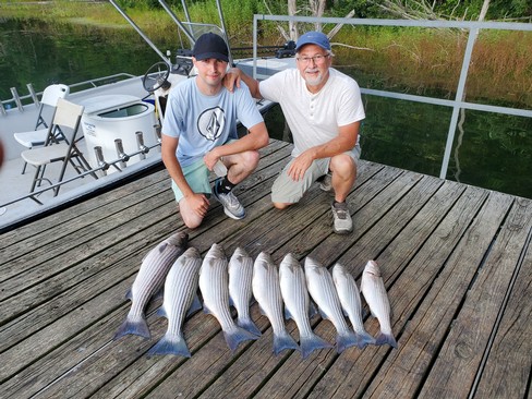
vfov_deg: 53.1
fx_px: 400
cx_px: 266
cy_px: 200
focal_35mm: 26
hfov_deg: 67.3
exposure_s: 1/327
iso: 50
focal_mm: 4.3
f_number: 2.4
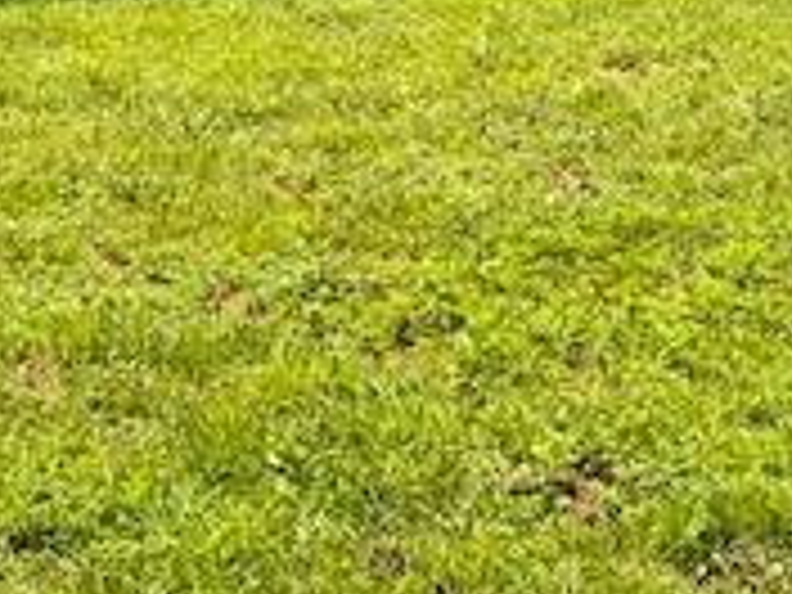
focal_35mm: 102
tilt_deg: +1.6
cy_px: -324
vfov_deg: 13.6
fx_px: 2334
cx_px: 477
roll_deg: -1.8
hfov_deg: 19.2
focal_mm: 3.99
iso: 20
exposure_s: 1/3195
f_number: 1.8
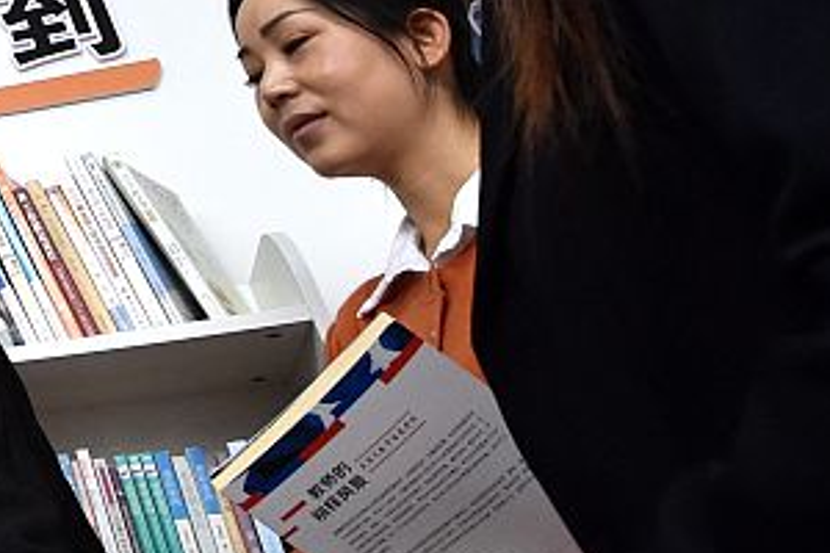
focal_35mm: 48
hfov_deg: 26.3
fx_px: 1107
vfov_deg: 25.5
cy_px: -95
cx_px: -481
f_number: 4.5
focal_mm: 12
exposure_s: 1/250
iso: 3200
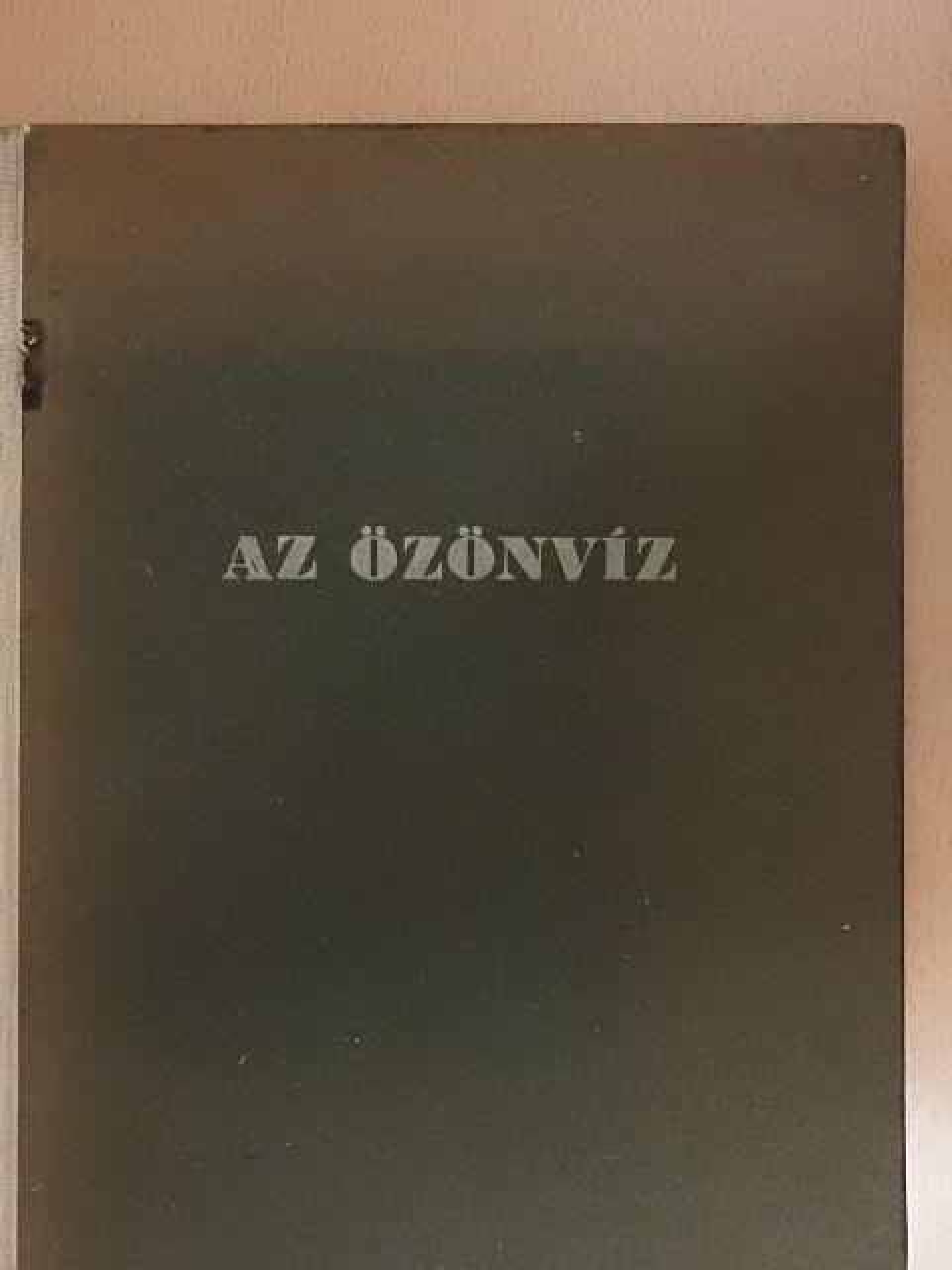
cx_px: 476
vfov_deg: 46.8
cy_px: 635
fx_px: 1467
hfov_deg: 36.0
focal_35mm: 40
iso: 1600
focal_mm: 7.2
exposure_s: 1/80
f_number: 3.8
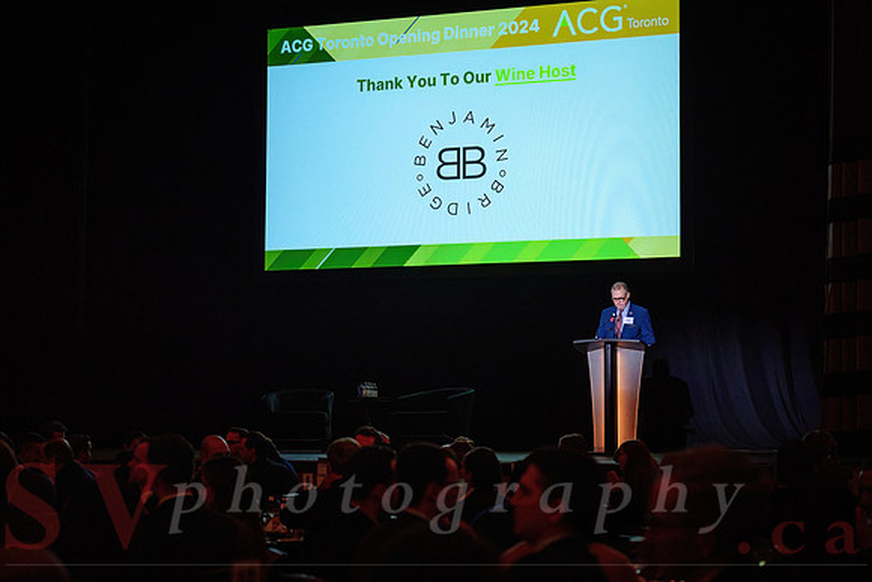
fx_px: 1876
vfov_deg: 17.6
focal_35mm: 77
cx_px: 436
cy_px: 260
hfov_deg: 26.2
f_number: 2.8
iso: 800
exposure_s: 1/250
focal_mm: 70
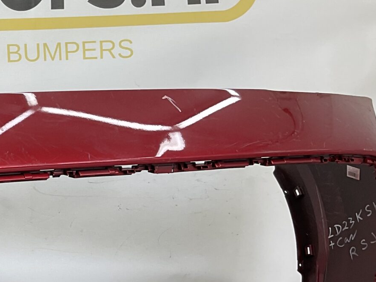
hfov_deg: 21.3
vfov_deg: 17.2
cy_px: 276
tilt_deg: -10.2
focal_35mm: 84
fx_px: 912
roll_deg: +1.2
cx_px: -98
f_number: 1.8
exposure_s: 1/142
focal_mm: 3
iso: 16
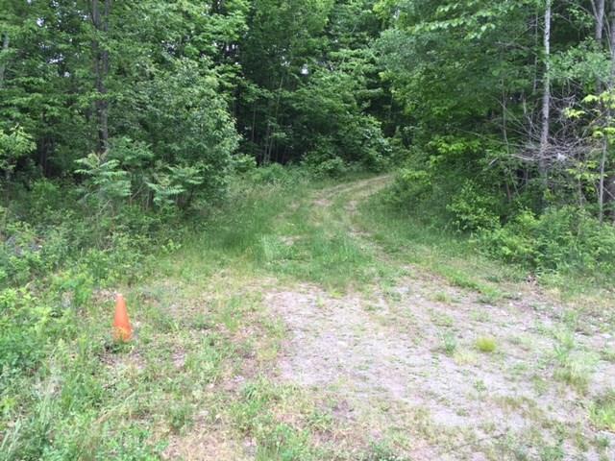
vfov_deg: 48.2
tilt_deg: -5.1
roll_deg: -2.7
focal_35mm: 29
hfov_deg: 61.7
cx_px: 308
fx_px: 515
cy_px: 230
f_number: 2.2
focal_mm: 4.15
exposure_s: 1/120
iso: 40
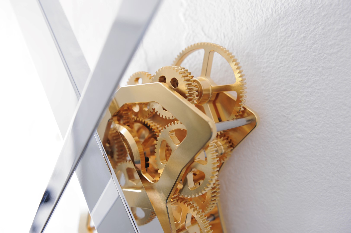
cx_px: 176
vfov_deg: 37.8
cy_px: 116
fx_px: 341
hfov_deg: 54.5
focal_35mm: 35
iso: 200
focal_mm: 35
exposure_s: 1/125
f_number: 4.5
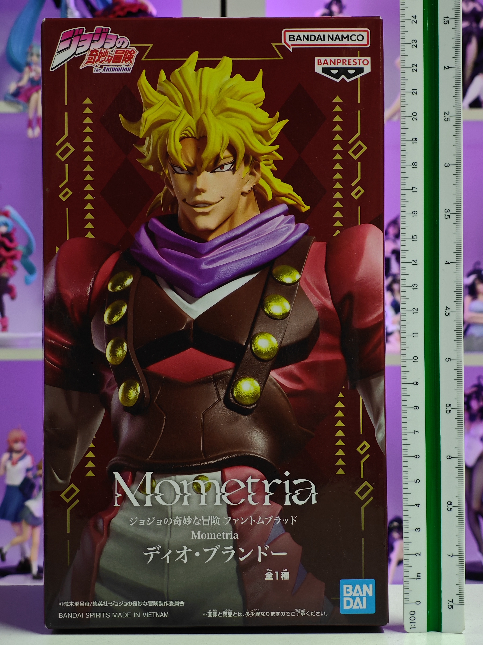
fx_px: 1488
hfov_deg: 18.4
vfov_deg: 24.4
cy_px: 322
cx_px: 242
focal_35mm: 80
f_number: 2.4
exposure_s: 1/17.3
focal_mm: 7.48
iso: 400
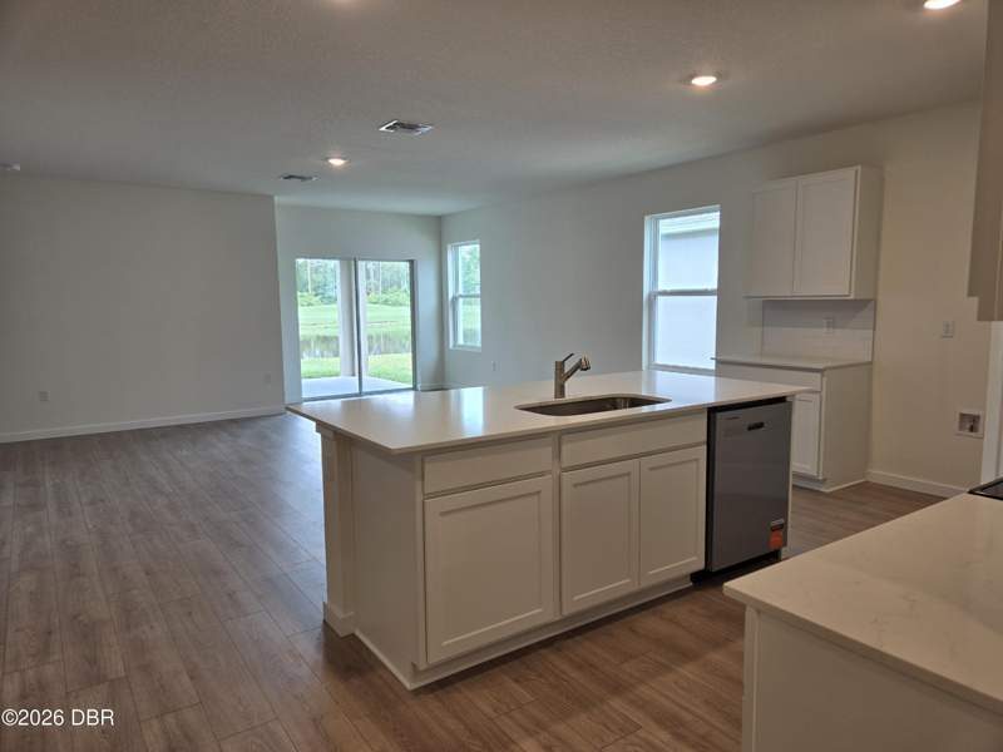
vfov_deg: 58.9
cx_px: 502
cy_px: 376
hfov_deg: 73.9
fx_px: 666
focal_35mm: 23
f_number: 1.8
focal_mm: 5.4
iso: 50
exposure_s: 1/120
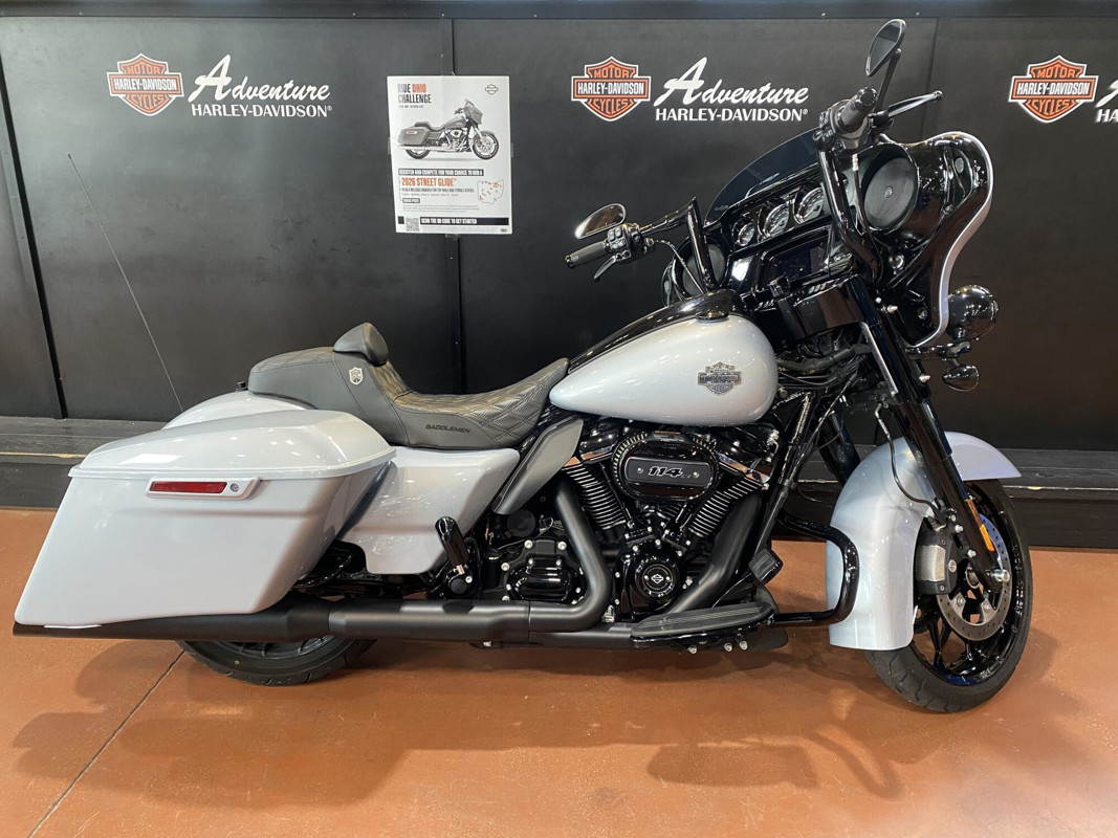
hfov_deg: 67.3
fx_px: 840
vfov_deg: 53.1
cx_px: 559
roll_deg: -0.4
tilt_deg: -18.9
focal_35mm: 26
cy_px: 419
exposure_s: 1/60
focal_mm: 4.25
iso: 250
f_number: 1.8
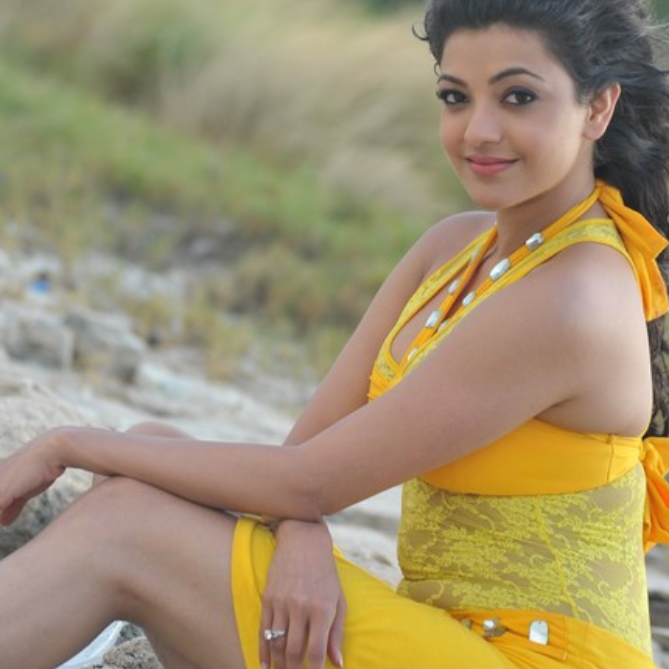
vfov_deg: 6.7
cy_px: 324
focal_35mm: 263
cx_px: 308
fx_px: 5751
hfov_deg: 6.7
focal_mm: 190
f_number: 7.1
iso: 400
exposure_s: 1/250
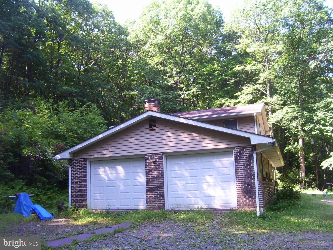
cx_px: 166
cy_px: 125
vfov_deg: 41.8
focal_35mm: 34
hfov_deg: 54.0
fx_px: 327
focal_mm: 5.6
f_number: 2.7
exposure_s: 1/90
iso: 80
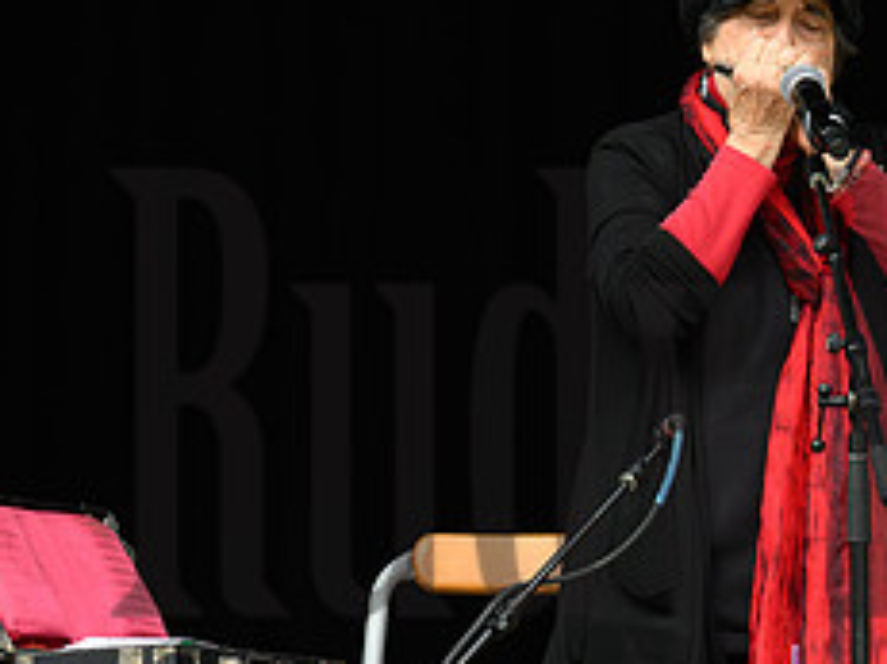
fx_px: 6812
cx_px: 1091
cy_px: 420
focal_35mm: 266
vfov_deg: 5.6
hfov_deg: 7.4
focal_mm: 110
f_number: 5.6
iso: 400
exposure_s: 1/320
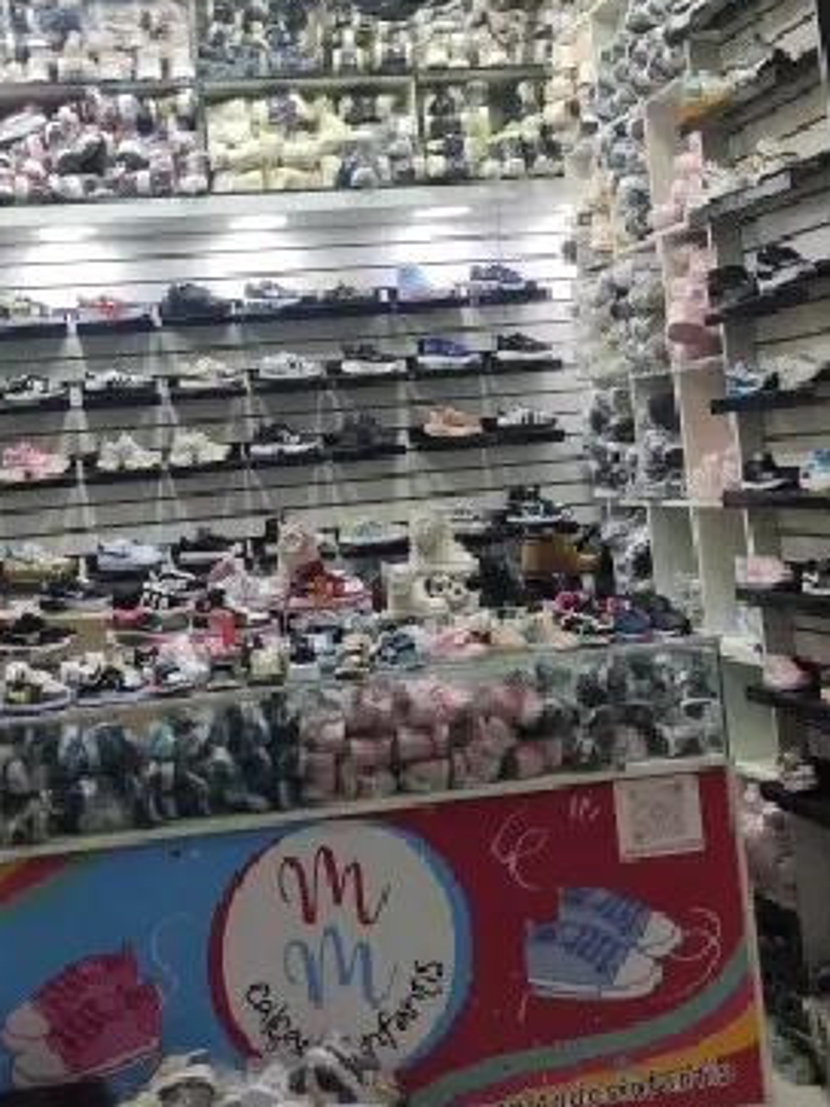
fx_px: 1376
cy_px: 339
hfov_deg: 33.4
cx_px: 311
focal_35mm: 43
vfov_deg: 43.0
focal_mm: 4.77
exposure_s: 1/60.2
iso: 113
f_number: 1.75
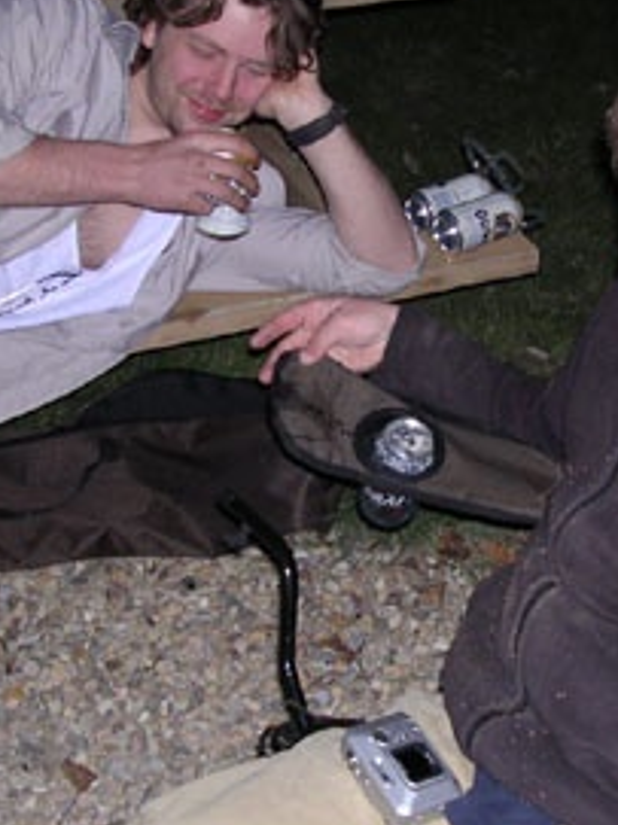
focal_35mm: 59
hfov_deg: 24.7
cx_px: 411
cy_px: 382
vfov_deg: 32.7
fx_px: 1406
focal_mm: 5.8
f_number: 2.8
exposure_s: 1/60.1
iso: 147
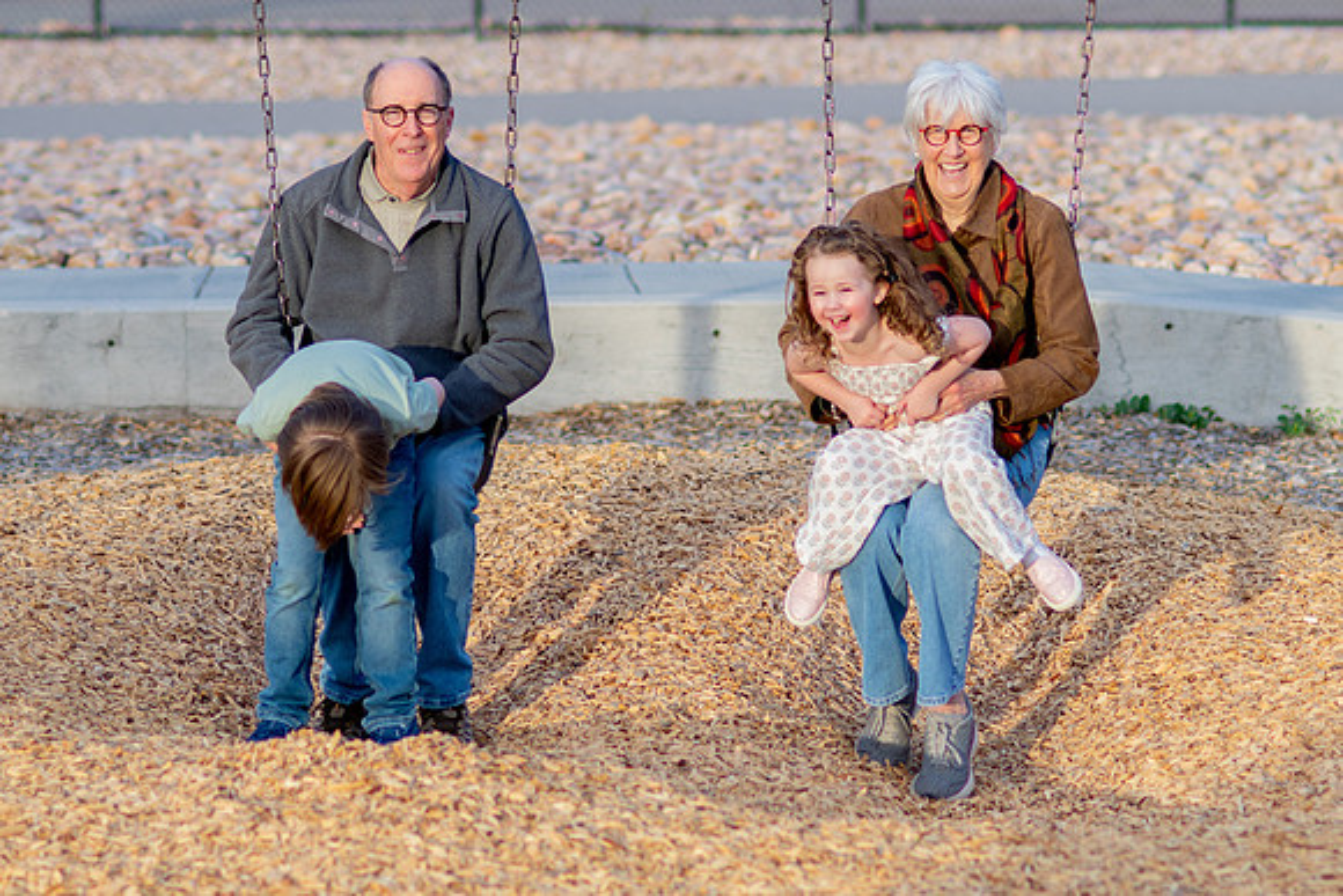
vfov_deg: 8.3
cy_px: 448
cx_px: 710
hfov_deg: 12.4
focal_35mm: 166
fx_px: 6195
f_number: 2.2
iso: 200
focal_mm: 85
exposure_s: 1/800
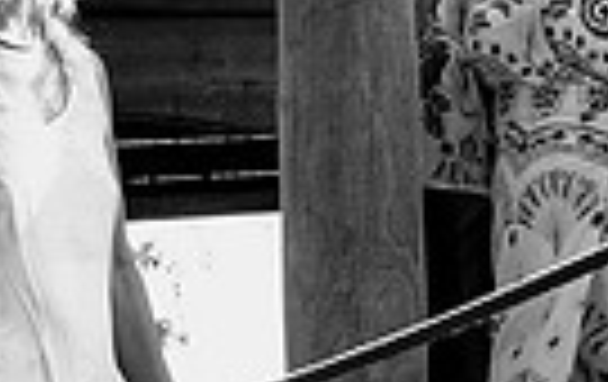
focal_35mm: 278
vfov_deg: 4.7
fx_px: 4616
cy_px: 265
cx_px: -180
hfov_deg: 7.5
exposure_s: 1/1250
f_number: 4
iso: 400
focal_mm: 35
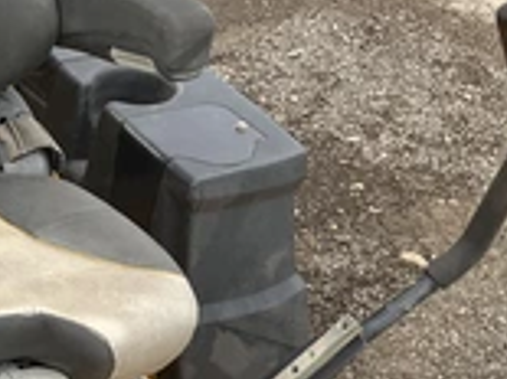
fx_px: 1098
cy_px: 219
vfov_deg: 19.6
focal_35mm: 75
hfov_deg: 23.6
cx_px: -108
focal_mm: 3
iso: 25
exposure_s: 1/719
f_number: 1.8
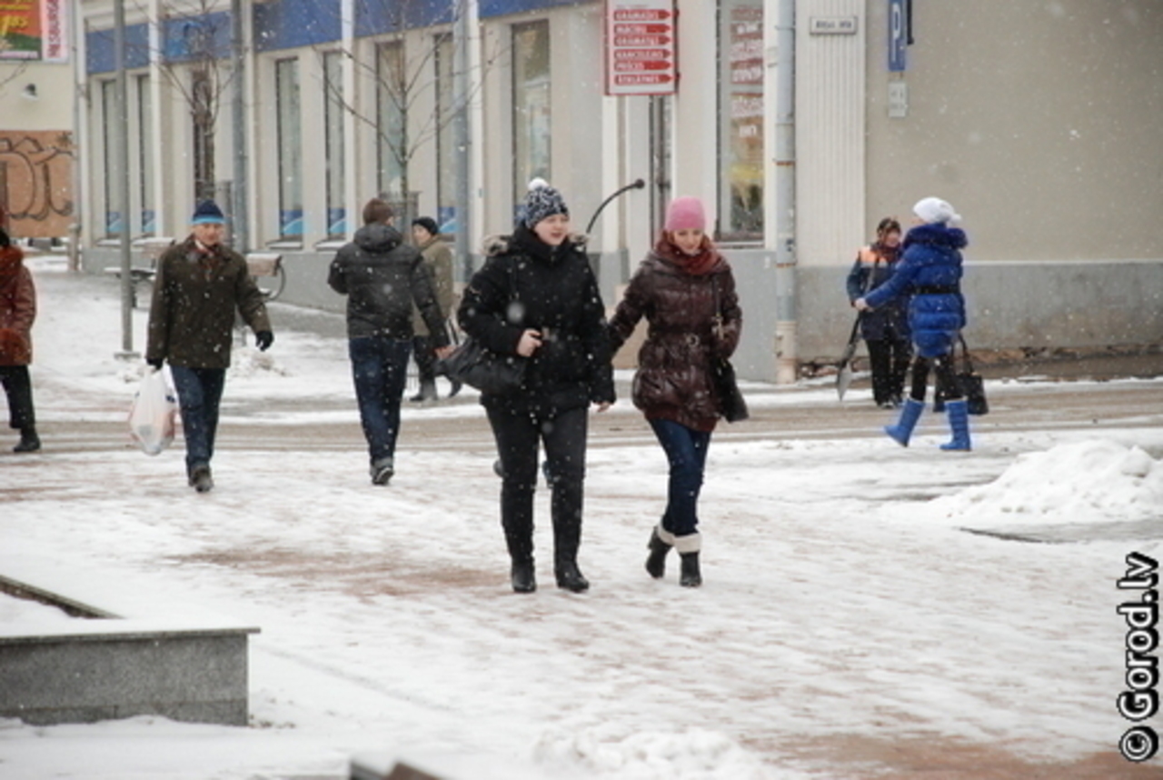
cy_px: 390
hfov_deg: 12.2
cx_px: 582
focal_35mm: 168
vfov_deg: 8.2
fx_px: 5436
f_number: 5.6
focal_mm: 112
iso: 640
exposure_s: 1/180
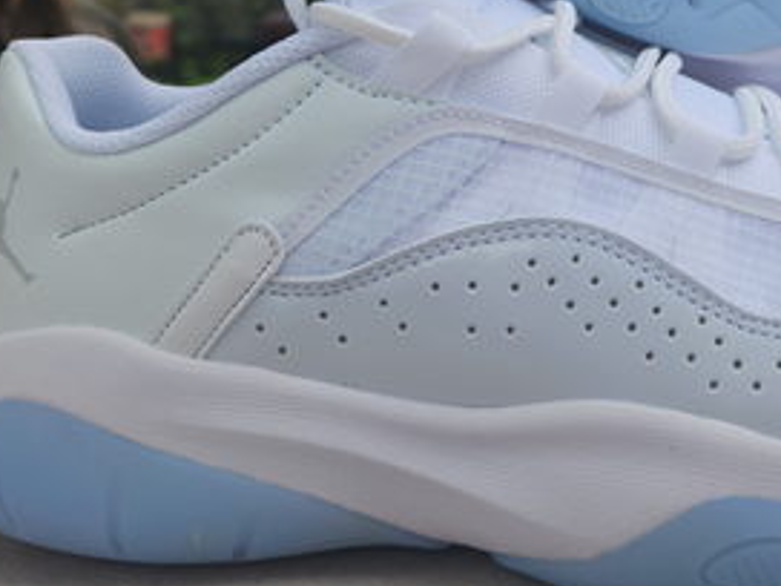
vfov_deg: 25.2
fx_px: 1241
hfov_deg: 34.6
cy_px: -7
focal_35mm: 55
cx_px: 523
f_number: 1.8
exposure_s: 1/100
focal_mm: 5.4
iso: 25
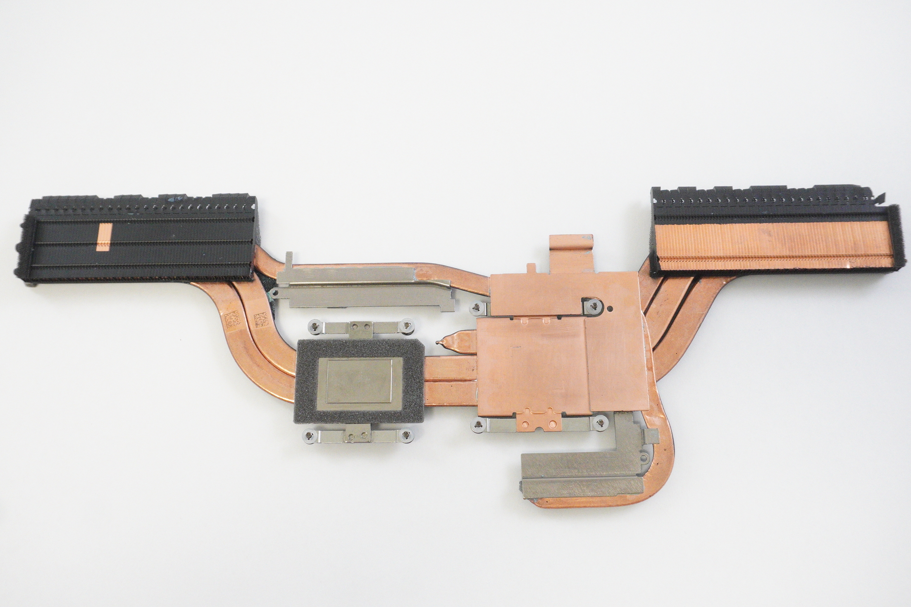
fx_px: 860
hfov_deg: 55.8
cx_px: 460
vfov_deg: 38.9
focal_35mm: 34
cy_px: 305
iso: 4000
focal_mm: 20
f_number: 5.6
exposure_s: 1/160
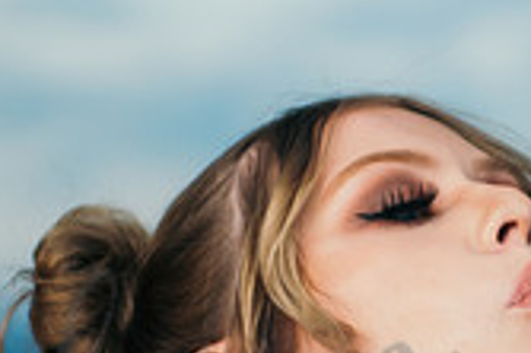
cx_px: 620
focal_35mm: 174
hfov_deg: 11.6
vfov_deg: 7.8
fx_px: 2564
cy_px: 386
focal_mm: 50
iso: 125
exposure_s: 1/200
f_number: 1.8
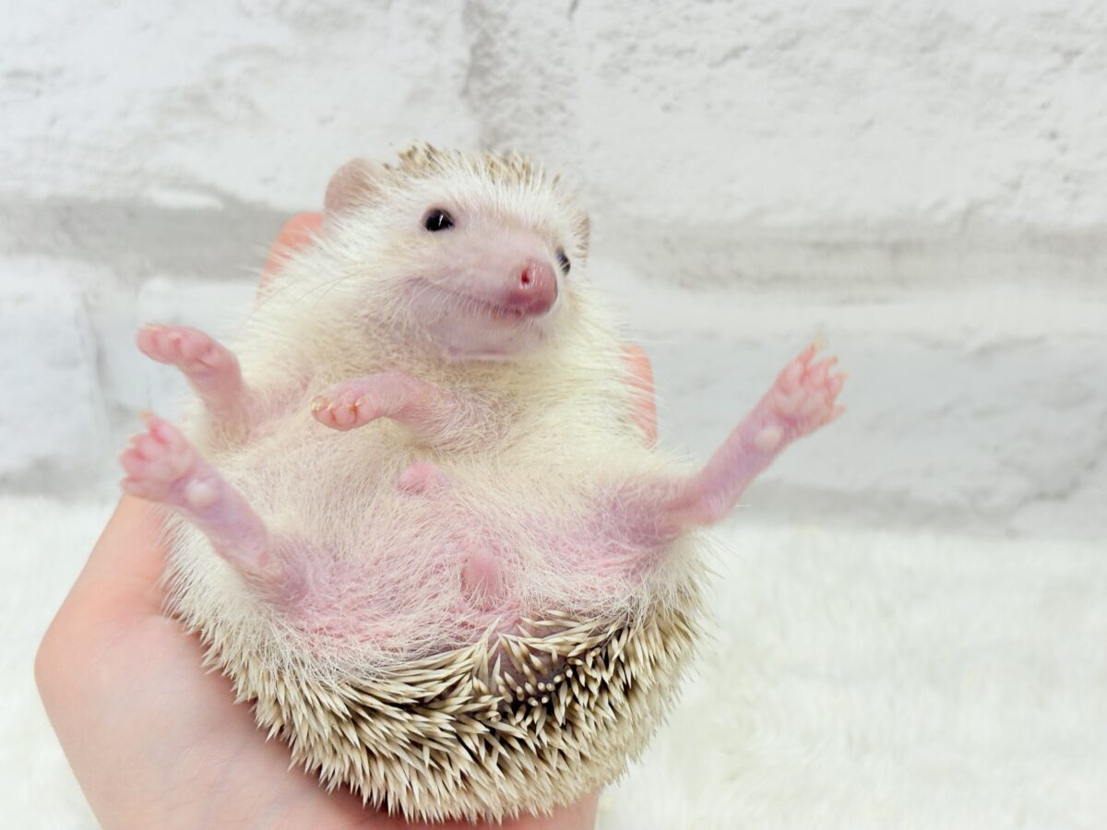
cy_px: 415
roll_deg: +0.8
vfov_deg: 28.0
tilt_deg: -34.1
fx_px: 1663
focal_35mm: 52
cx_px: 554
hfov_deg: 36.8
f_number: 1.6
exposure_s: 1/50
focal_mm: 5.96
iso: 40
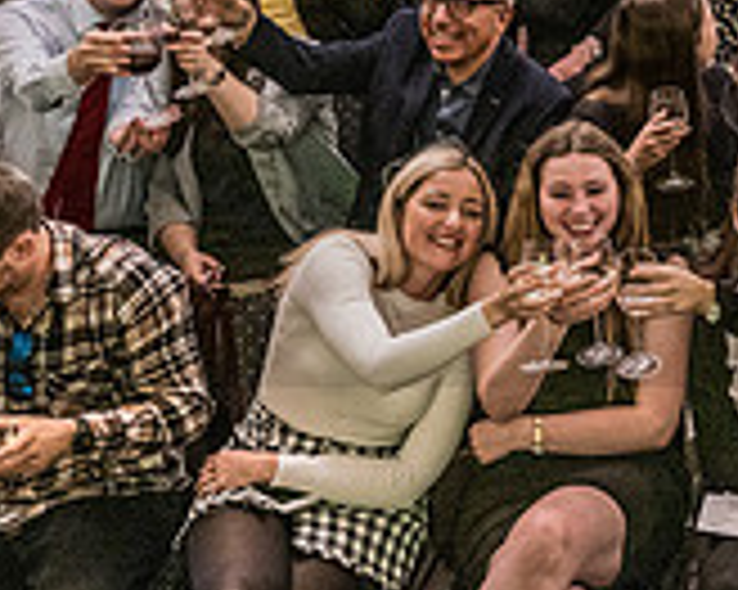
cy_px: -42
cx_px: 1106
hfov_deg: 19.7
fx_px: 1834
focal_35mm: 84
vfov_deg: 17.7
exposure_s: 1/60
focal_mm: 24
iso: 3200
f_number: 2.8
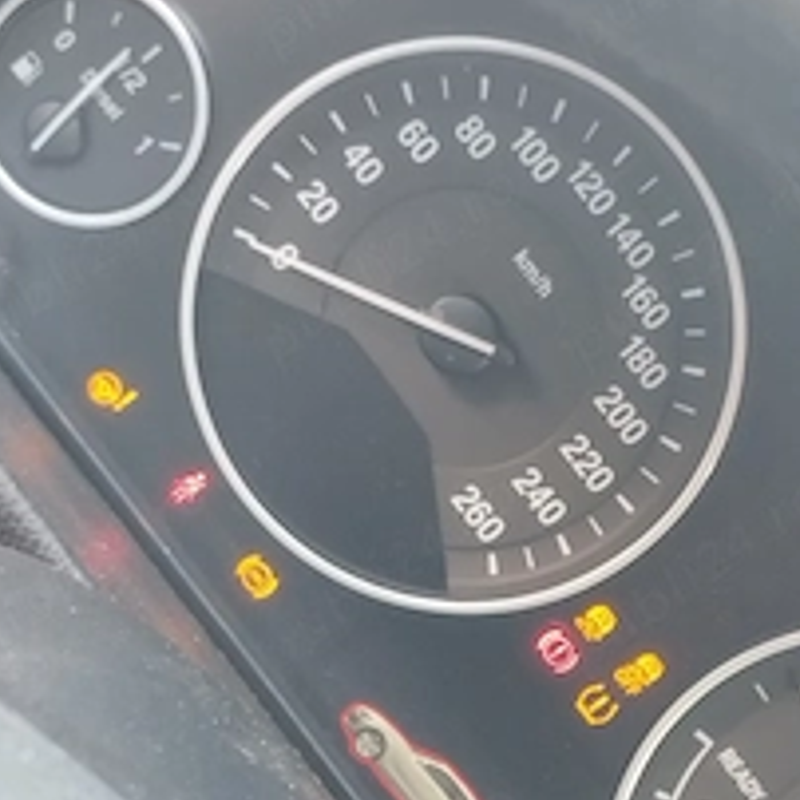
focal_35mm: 42
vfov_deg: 38.7
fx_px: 1098
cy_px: 622
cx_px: 467
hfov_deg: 39.9
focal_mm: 5.89
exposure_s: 1/50
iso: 250
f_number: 1.89
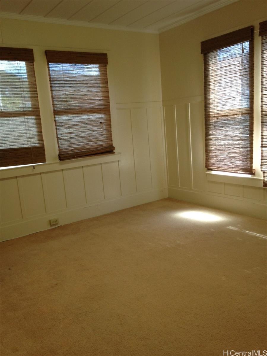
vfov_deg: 55.4
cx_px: 134
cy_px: 178
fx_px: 339
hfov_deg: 42.9
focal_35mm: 33
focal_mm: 4.12
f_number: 2.4
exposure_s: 1/30
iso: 50
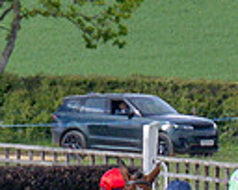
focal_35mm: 2126
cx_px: 231
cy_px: 87
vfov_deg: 0.7
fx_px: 14952
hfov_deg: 0.9
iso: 400
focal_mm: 145
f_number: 5
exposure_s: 1/2500
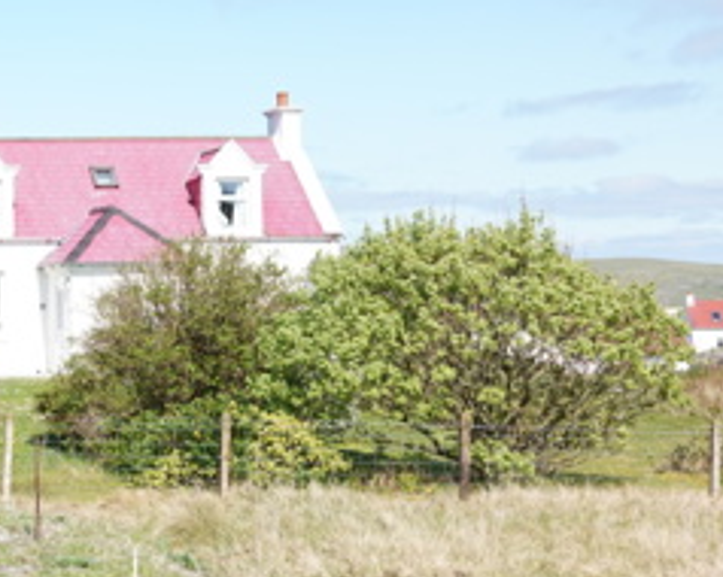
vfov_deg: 17.6
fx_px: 1860
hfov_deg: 20.2
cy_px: 273
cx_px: -210
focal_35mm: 87
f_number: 13
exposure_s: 1/320
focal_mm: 35
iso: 500
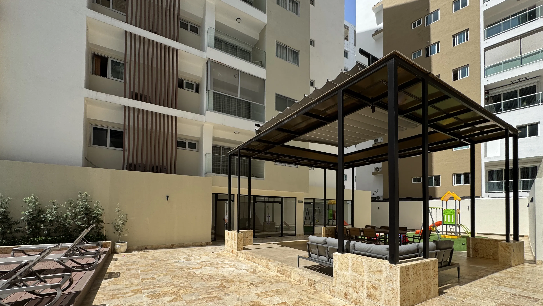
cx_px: 267
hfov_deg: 99.4
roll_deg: -0.5
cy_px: 209
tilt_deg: +0.2
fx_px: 230
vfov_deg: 64.9
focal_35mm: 16
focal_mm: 2.22
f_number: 2.2
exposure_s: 1/1832
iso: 50
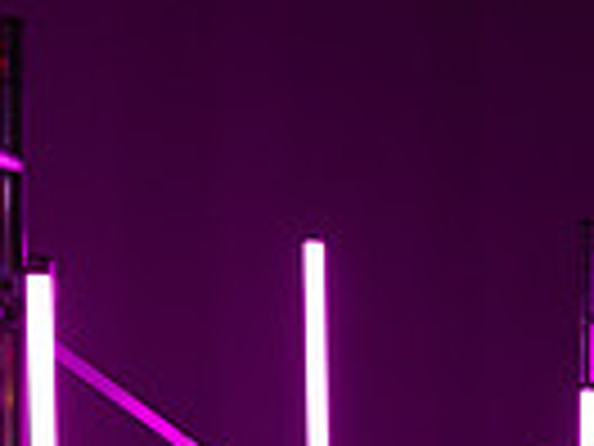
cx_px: 1071
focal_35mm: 110
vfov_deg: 12.7
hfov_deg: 15.4
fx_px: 1888
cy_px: 692
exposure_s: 1/40
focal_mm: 32
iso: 800
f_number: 5.6
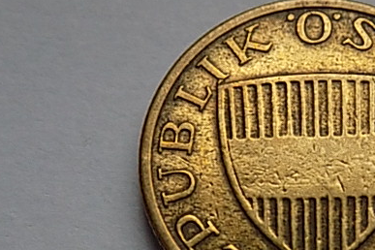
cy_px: 149
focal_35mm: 134
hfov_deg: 15.2
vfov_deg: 10.2
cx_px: 297
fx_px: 1396
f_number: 4.3
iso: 400
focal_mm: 13.9
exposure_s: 1/200
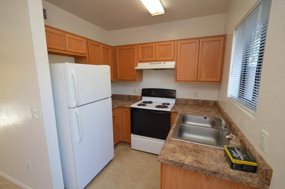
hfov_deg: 100.4
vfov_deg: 77.2
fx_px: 119
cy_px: 94
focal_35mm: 15
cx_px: 142
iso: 400
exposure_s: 1/60
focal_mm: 10
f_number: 4
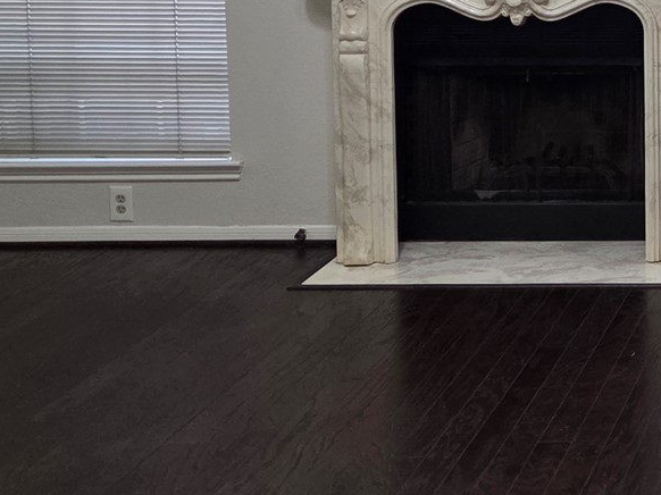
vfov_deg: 17.5
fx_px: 1546
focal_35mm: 81
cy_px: -66
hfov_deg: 21.3
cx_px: 914
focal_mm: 5.4
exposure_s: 1/120
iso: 320
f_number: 1.8
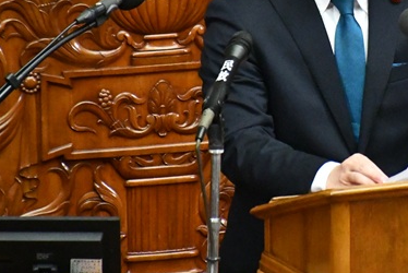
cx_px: 333
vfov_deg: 1.3
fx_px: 12272
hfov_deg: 1.9
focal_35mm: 1082
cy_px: 17
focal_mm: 300
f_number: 6.3
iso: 12800
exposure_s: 1/160
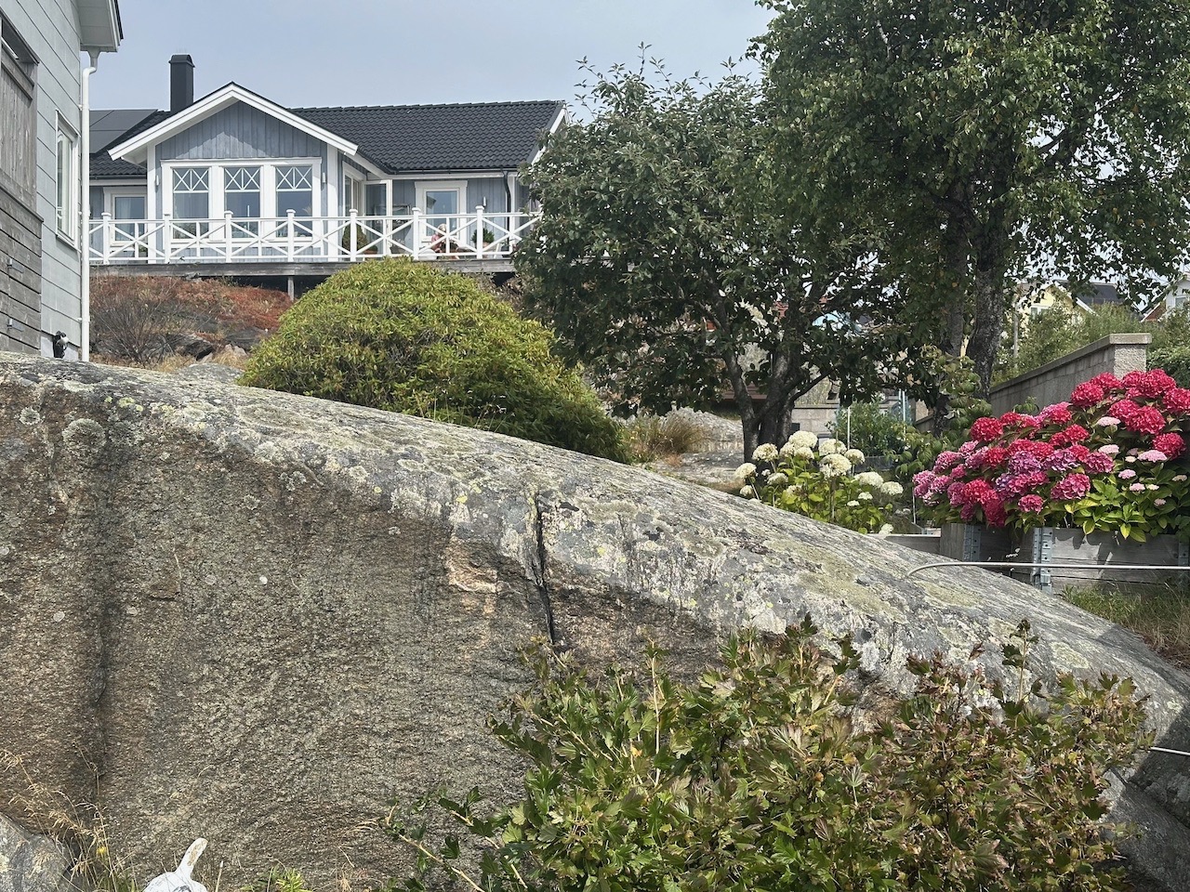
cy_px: 446
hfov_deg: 39.7
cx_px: 595
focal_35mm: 48
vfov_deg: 30.3
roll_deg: +0.3
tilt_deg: +1.6
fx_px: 1650
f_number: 1.78
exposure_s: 1/2890
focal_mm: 6.86
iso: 64
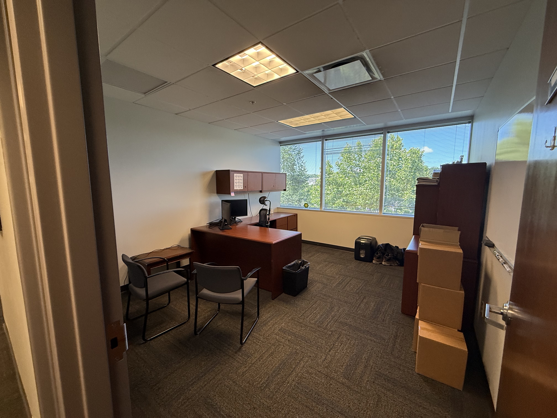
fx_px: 225
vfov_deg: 85.7
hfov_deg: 102.1
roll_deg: +0.1
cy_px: 209
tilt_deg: -6.1
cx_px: 278
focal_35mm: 14
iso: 200
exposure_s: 1/120
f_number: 2.2
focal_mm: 2.22
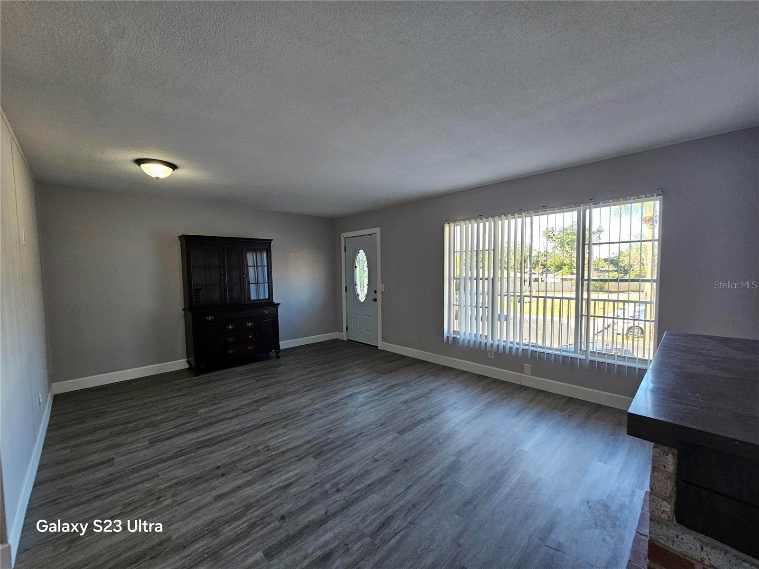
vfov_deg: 89.9
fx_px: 285
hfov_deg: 106.2
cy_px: 284
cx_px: 380
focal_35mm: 13
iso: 80
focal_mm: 2.2
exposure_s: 1/60
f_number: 2.2
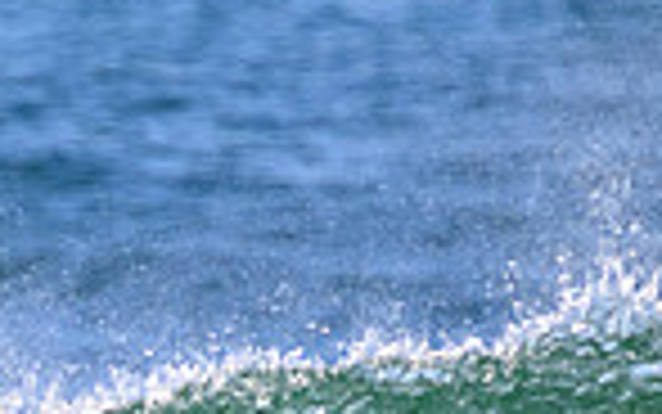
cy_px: 803
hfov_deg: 0.7
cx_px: -401
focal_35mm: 3207
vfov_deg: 0.4
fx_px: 57882
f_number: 11
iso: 1800
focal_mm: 800
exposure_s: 1/1600
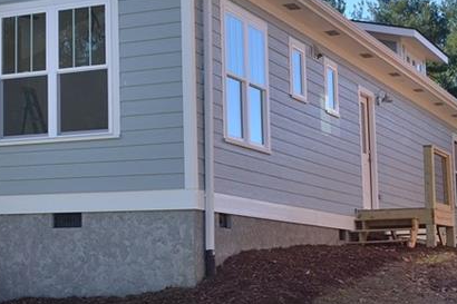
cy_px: 89
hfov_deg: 21.8
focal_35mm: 90
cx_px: 1
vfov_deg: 15.1
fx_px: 1142
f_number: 8
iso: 200
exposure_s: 1/250
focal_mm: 24
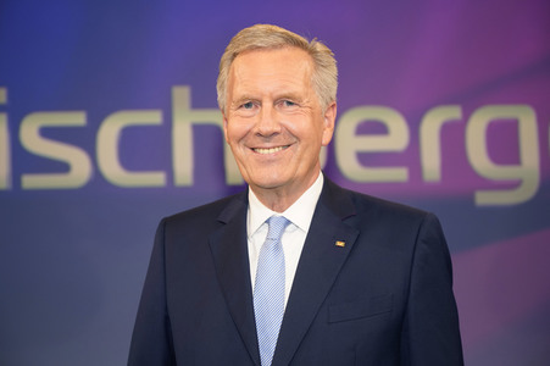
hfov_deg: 32.9
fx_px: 931
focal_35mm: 61
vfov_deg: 22.2
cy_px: 183
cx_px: 275
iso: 1600
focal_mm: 61
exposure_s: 1/125
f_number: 4.5
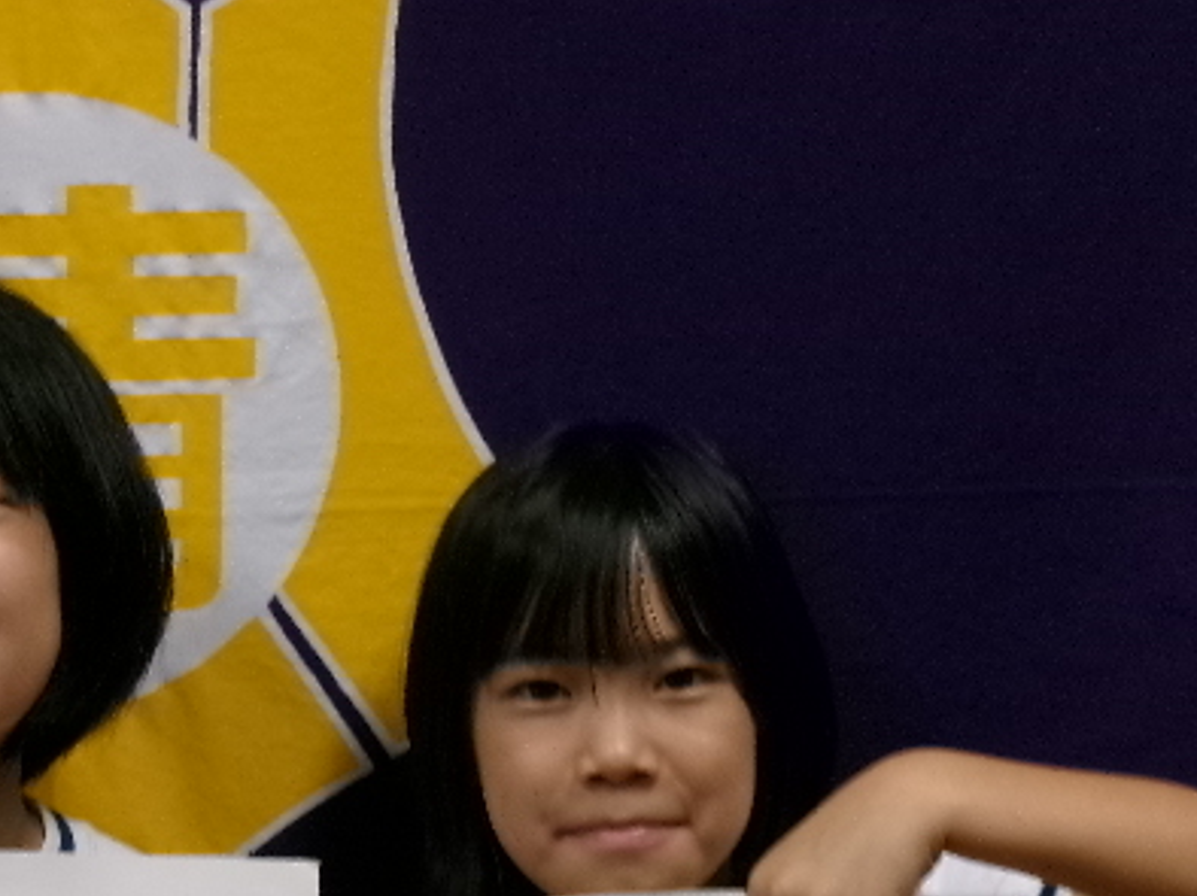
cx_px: 286
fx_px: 3594
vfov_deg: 14.2
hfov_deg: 18.8
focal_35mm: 104
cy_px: 683
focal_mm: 11.5
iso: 400
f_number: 5.2
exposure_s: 1/18
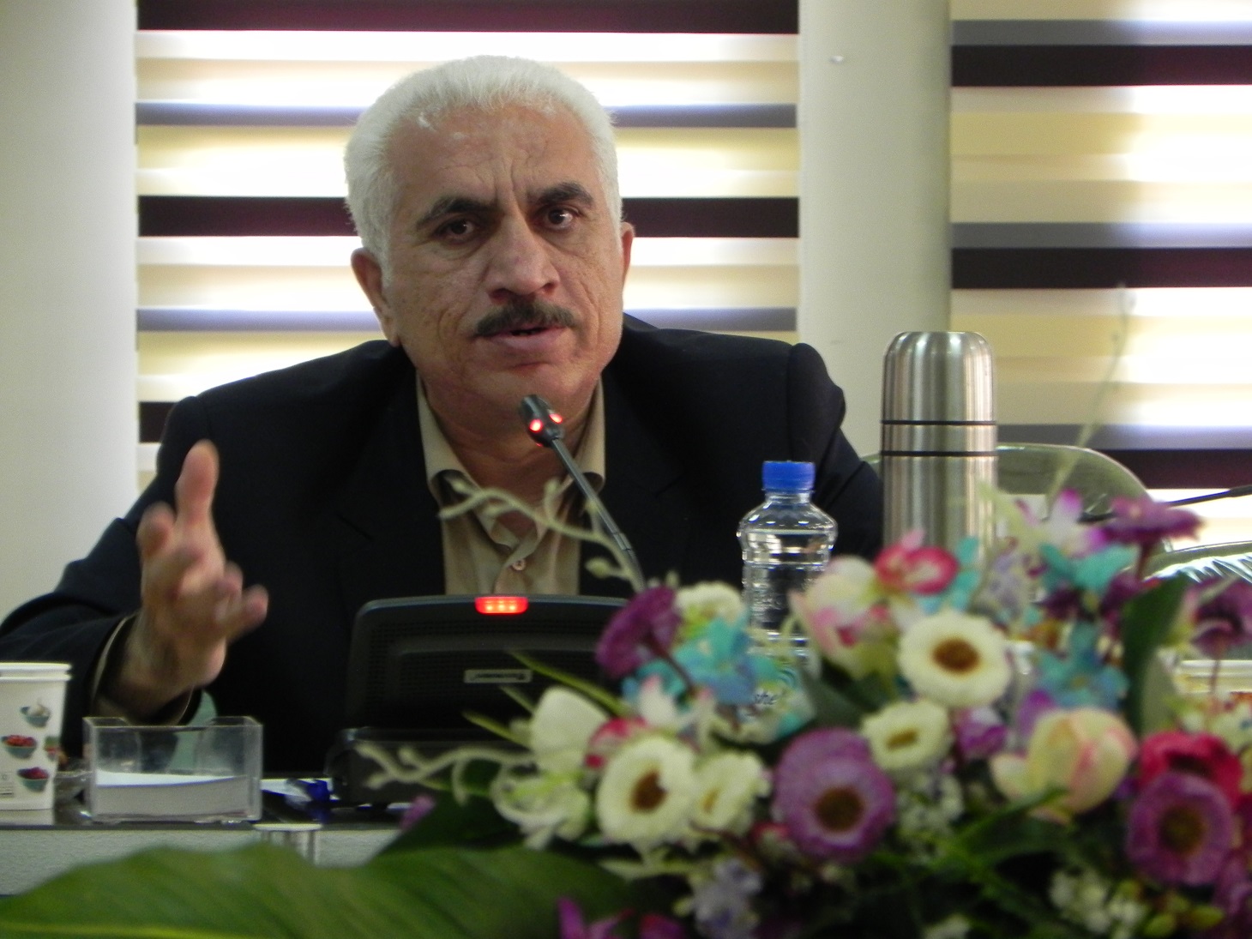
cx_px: 626
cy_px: 470
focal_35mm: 247
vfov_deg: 6.0
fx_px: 8934
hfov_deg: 8.0
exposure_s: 1/25.2
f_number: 4.5
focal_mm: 44
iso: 400
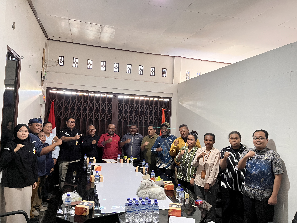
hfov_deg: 67.3
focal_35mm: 26
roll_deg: -2.7
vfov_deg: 53.1
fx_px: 223
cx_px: 148
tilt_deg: +2.2
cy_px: 112
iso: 500
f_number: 1.6
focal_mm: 5.1
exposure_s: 1/50
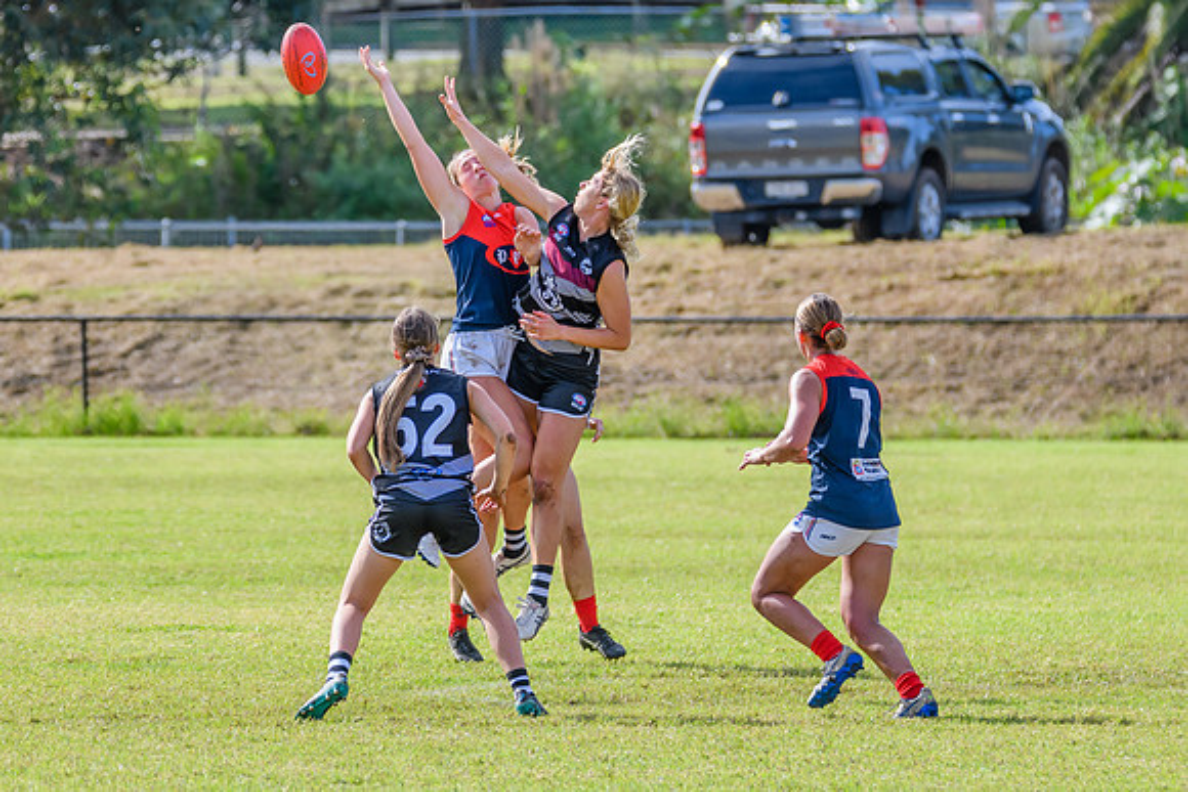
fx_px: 17904
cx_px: 627
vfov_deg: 2.5
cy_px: 350
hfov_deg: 3.8
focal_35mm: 542
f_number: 7.1
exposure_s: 1/1600
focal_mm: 300
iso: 800
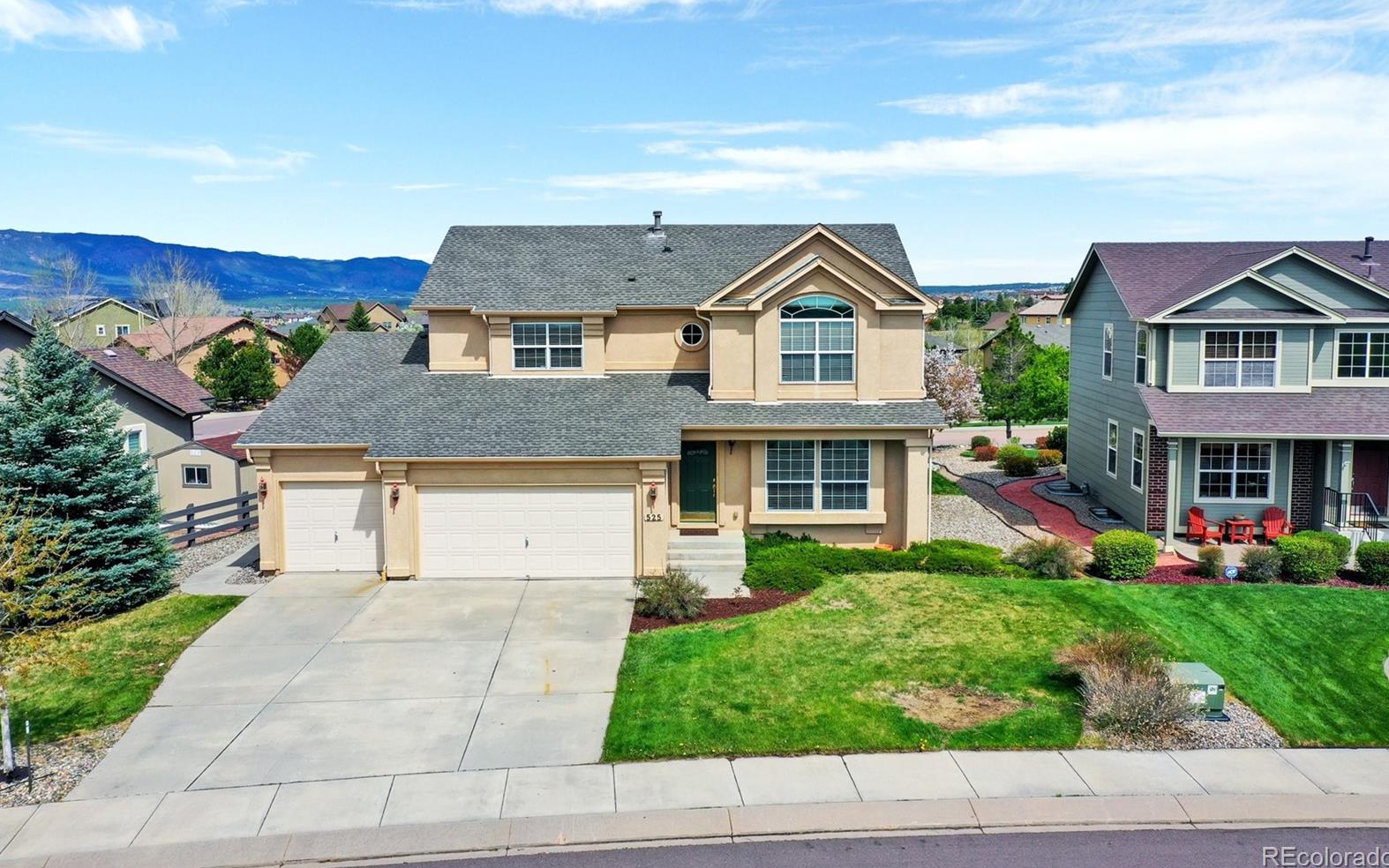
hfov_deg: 64.6
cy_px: 405
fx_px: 1098
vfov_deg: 43.1
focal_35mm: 29
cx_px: 699
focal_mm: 10.26
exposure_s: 1/500
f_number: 5.6
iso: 100
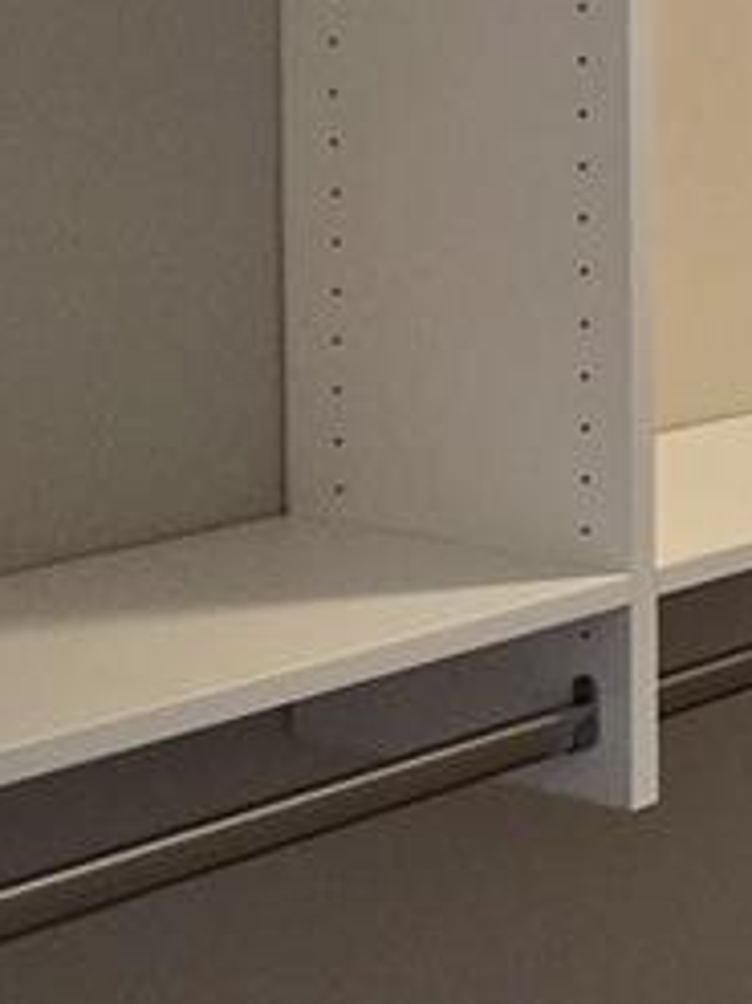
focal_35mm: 81
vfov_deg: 23.4
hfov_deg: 12.7
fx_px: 2348
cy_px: 57
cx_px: 1939
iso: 320
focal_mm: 2.2
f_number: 2.2
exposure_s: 1/60
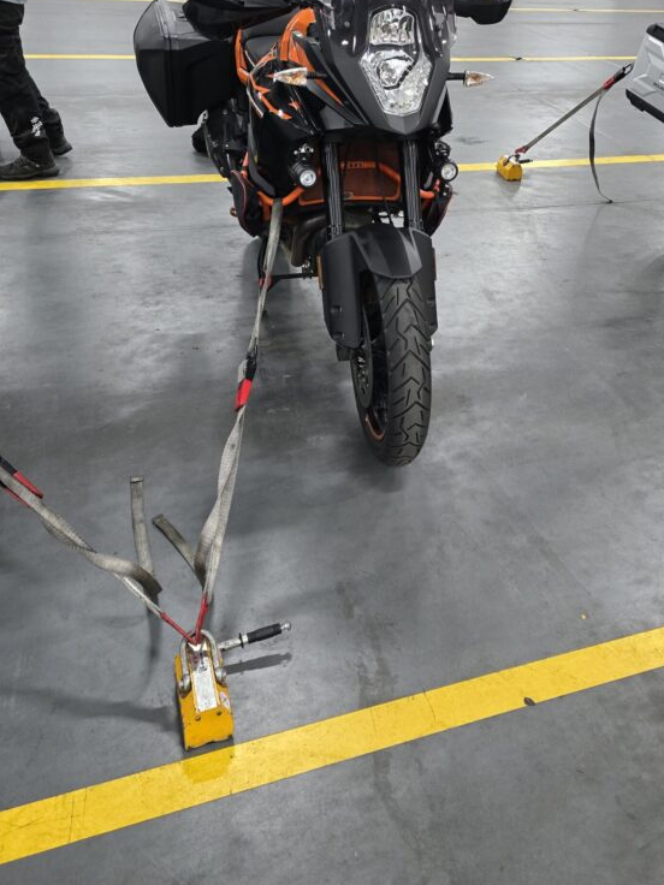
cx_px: 403
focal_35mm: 32
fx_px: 818
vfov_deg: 55.9
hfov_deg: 43.9
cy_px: 311
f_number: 1.7
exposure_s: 1/100
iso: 800
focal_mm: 6.3
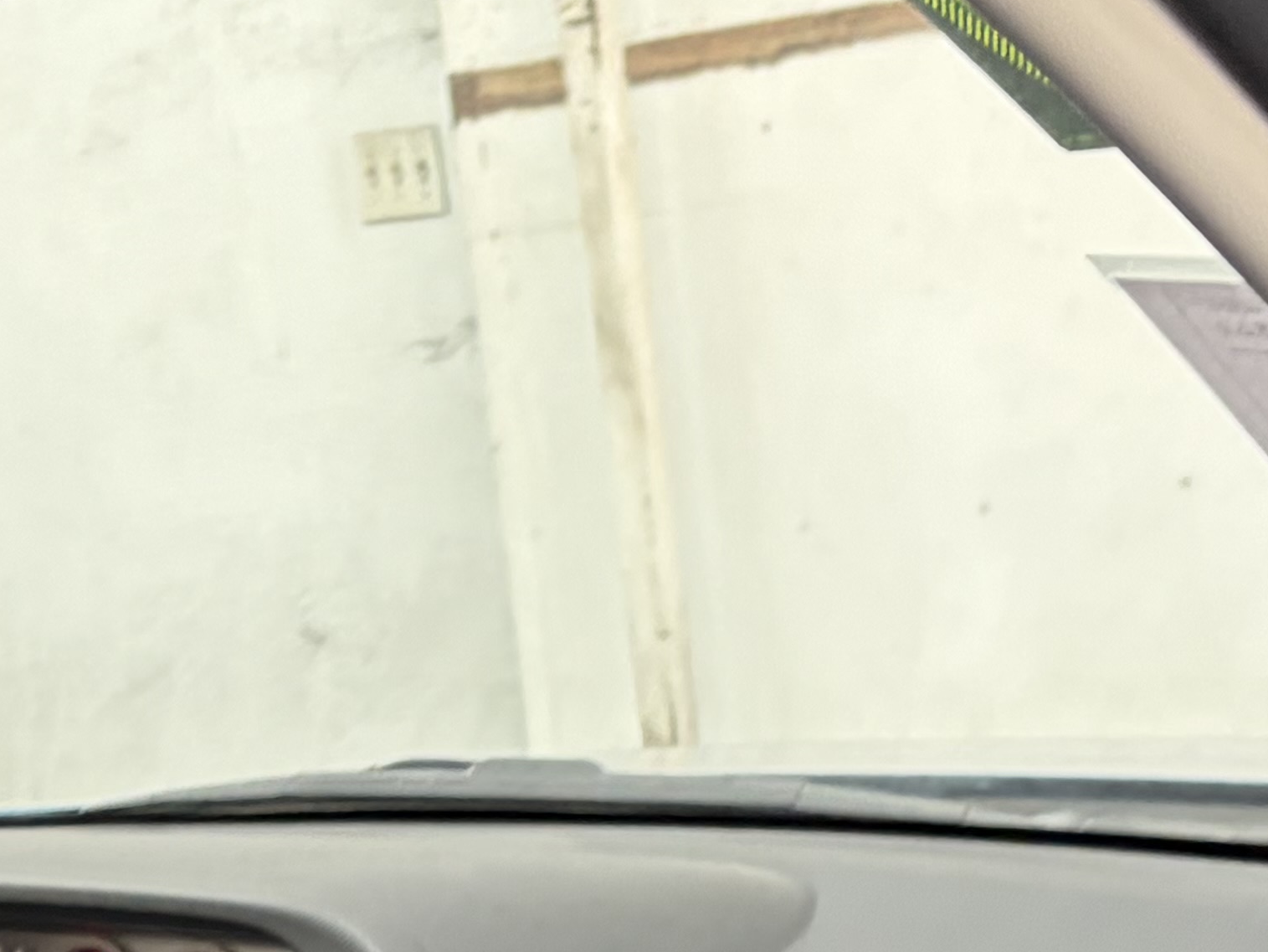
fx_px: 3591
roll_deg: +2.1
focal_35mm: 98
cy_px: 1198
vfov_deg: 14.5
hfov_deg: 20.0
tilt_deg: -18.1
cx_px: 417
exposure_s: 1/60
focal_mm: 5.96
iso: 250
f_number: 1.6
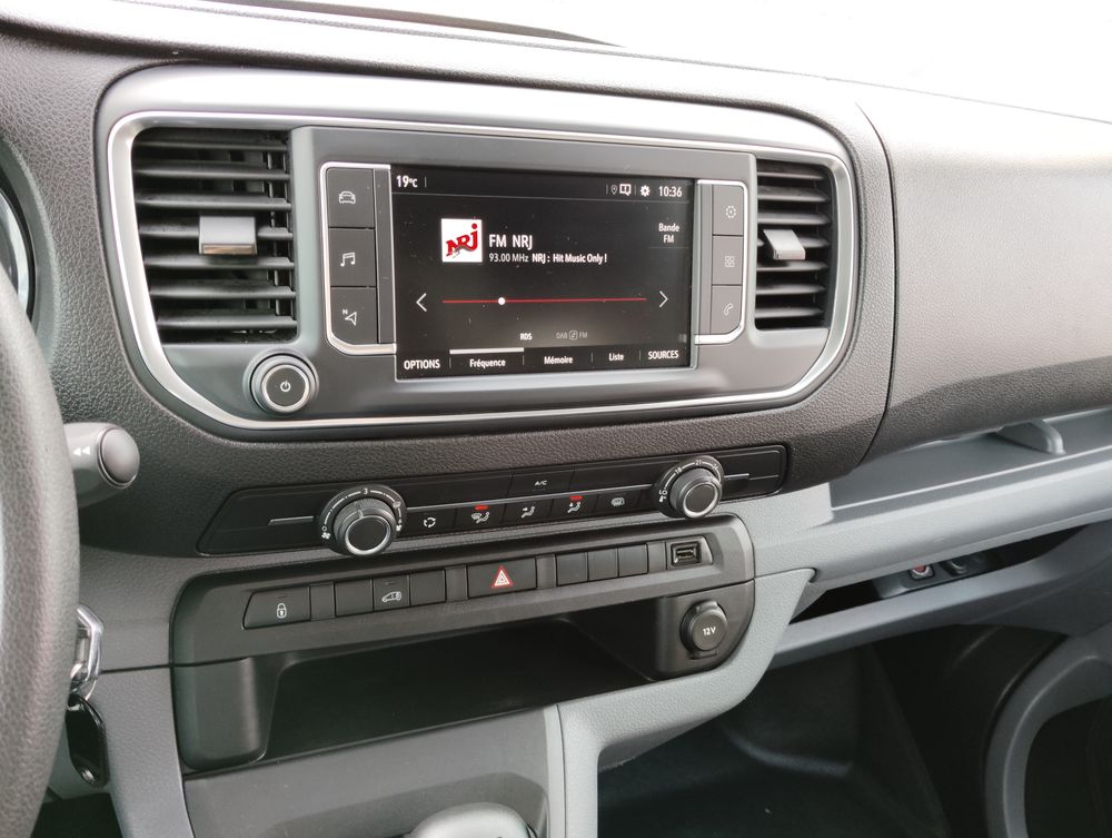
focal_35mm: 29
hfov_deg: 61.6
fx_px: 933
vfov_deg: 48.3
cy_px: 419
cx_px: 556
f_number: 1.8
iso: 96
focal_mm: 4.25
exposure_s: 1/50
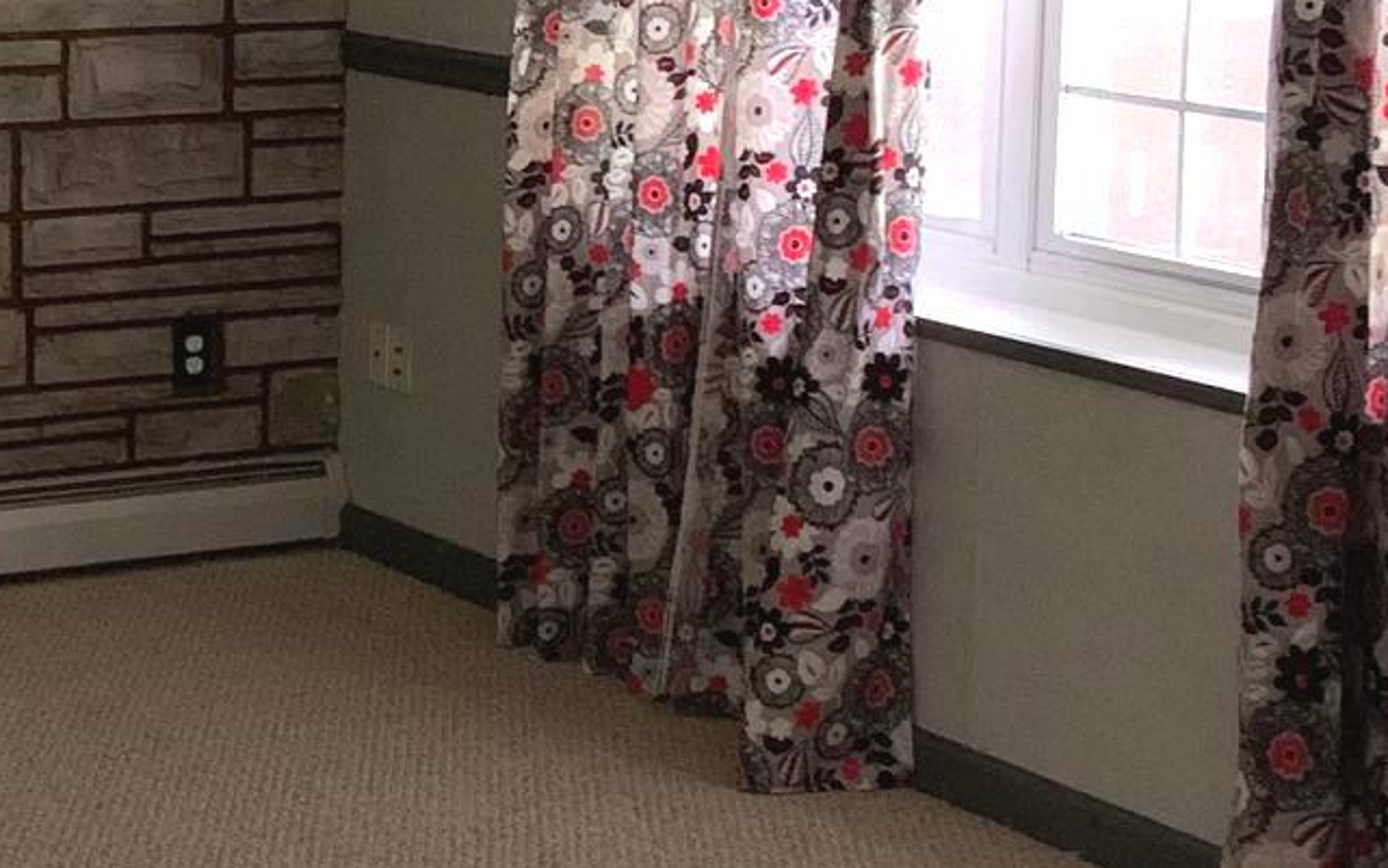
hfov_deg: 23.0
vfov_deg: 14.8
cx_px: 182
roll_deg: -0.1
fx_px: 3330
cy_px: 203
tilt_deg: -6.0
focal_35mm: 88
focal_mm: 4.25
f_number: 1.8
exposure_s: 1/30
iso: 640
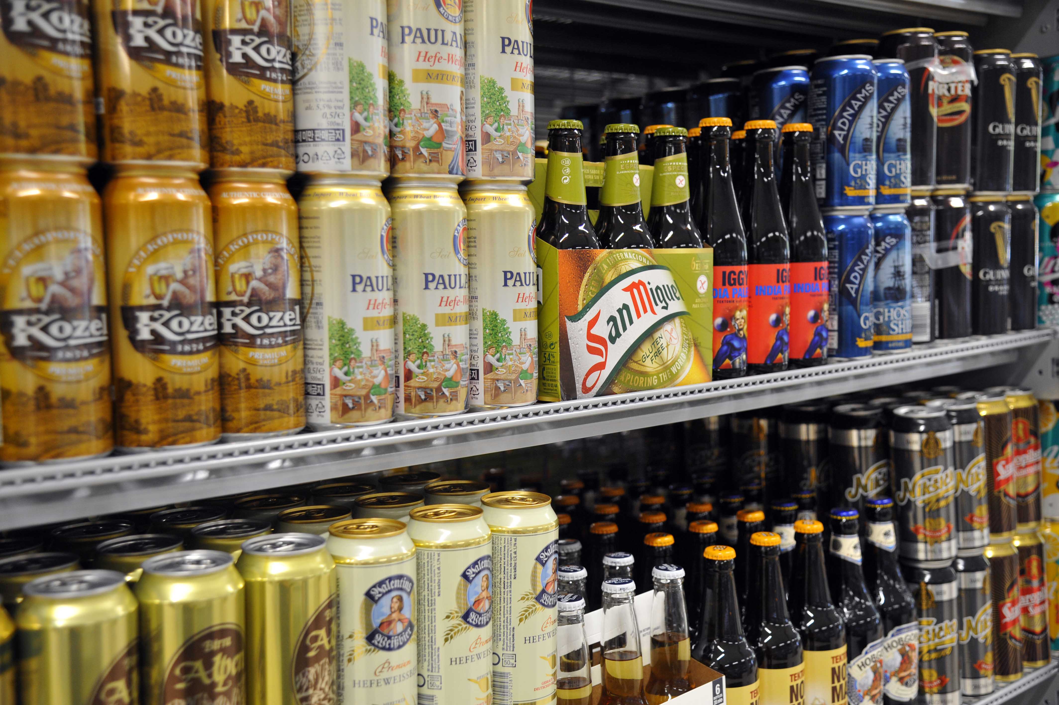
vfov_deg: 33.4
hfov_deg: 48.5
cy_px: 352
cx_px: 530
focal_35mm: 40
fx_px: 1176
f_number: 4
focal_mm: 40
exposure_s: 1/100
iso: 1600
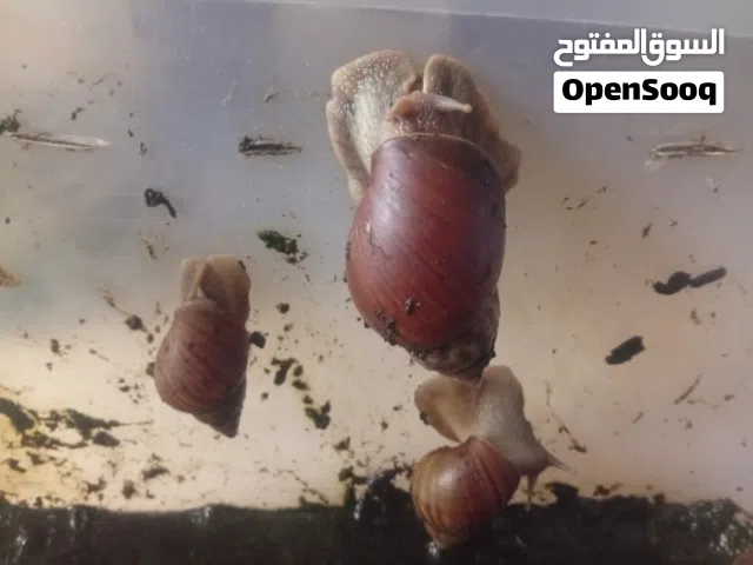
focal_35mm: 27
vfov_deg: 51.4
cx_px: 376
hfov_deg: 65.3
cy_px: 282
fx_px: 587
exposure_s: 1/16.7
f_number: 1.8
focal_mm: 3.84
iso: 1532
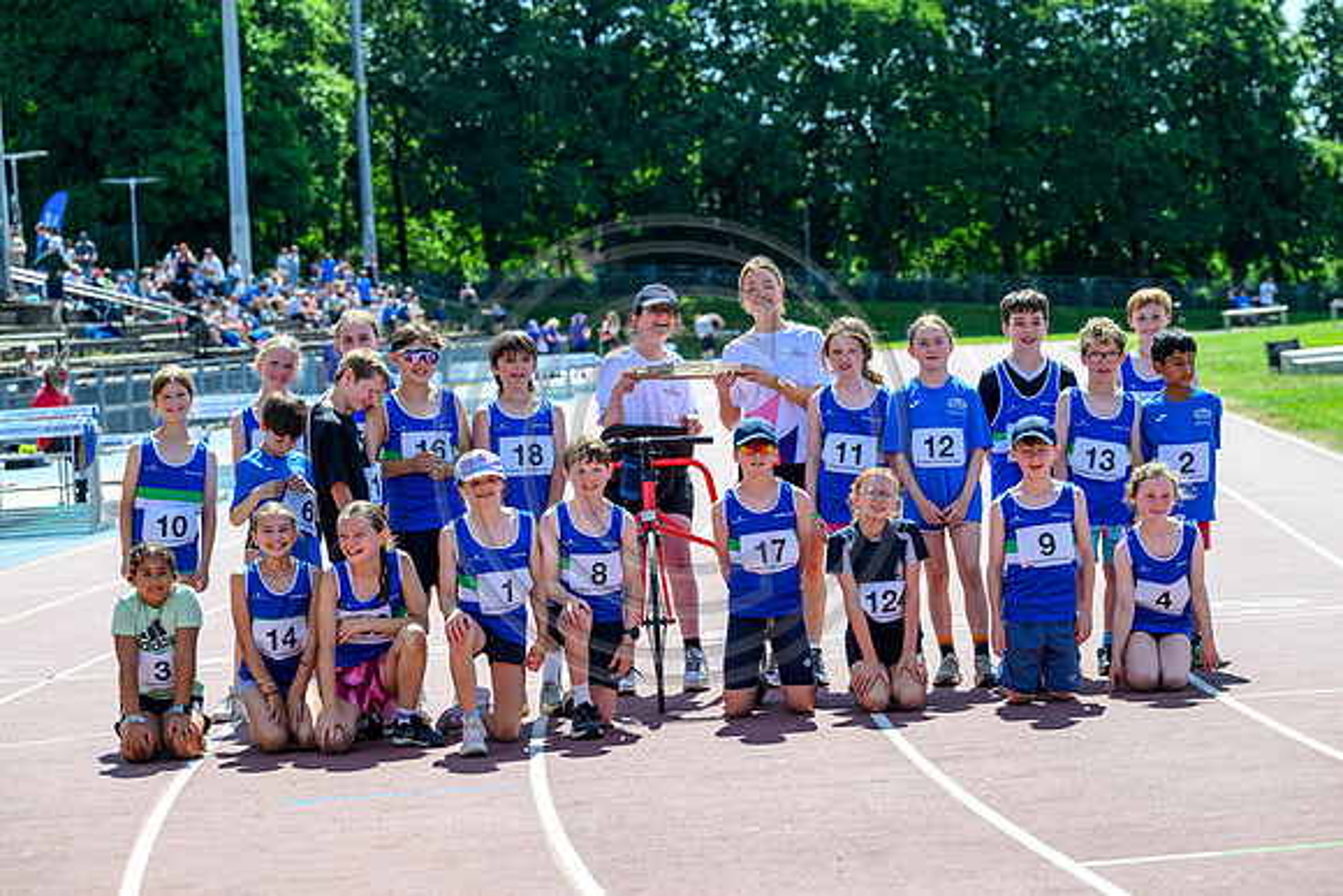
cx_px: 672
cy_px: 448
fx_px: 3843
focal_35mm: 103
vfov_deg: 13.3
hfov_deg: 19.8
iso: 500
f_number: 4.5
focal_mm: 103
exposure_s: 1/2000
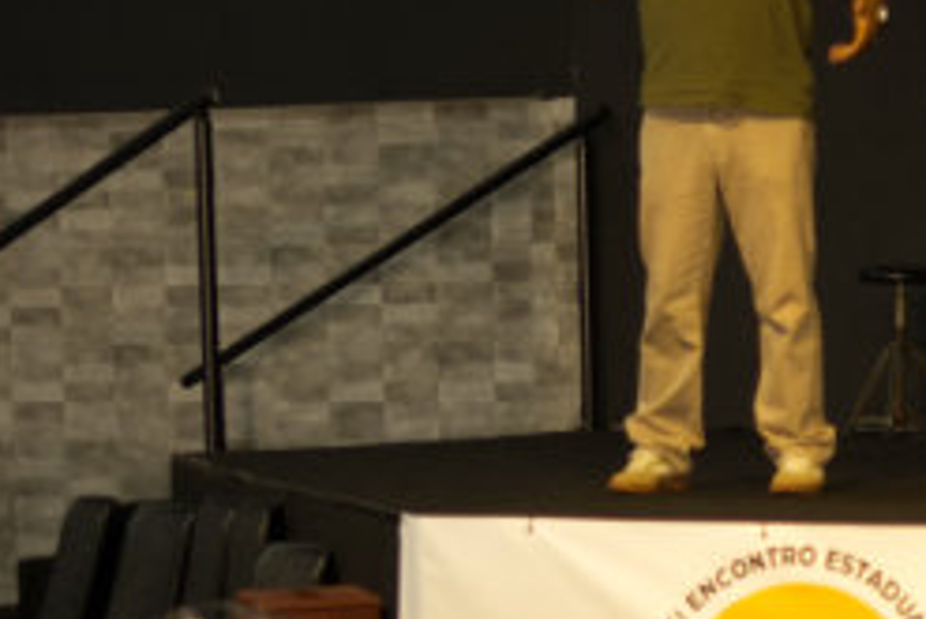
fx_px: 4375
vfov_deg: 8.0
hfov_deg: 11.8
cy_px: 733
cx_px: 1128
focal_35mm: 170
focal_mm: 35
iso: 640
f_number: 1.8
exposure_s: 1/80
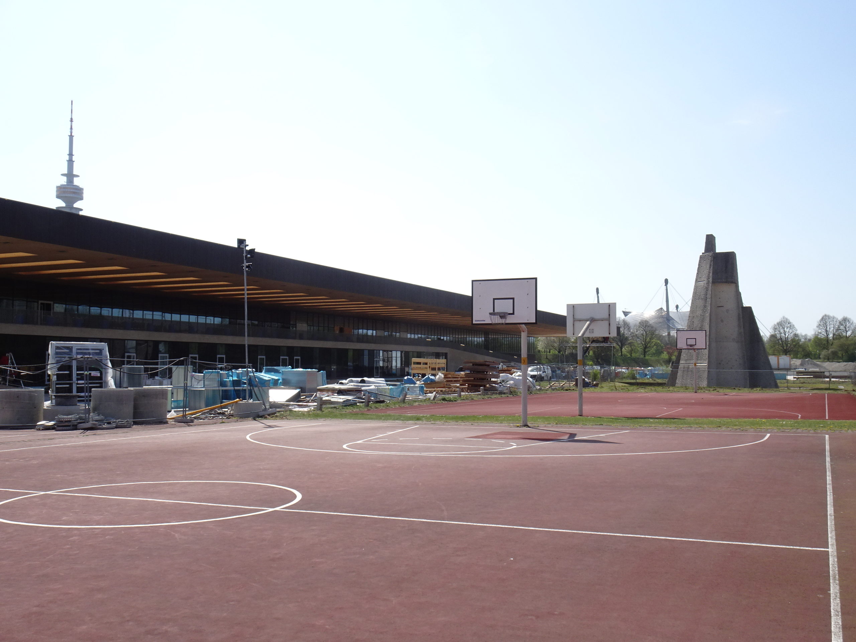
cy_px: 321
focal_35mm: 34
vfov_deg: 41.8
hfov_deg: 54.0
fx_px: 841
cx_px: 428
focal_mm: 5.79
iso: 80
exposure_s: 1/250
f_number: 6.3
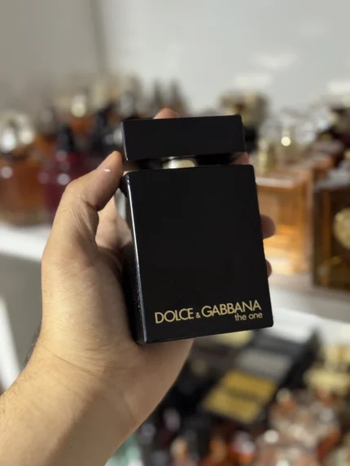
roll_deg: +3.9
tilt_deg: -24.7
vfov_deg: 39.6
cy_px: 233
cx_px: 175
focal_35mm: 48
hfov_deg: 30.3
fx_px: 647
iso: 250
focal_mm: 6.76
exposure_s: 1/50
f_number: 1.78
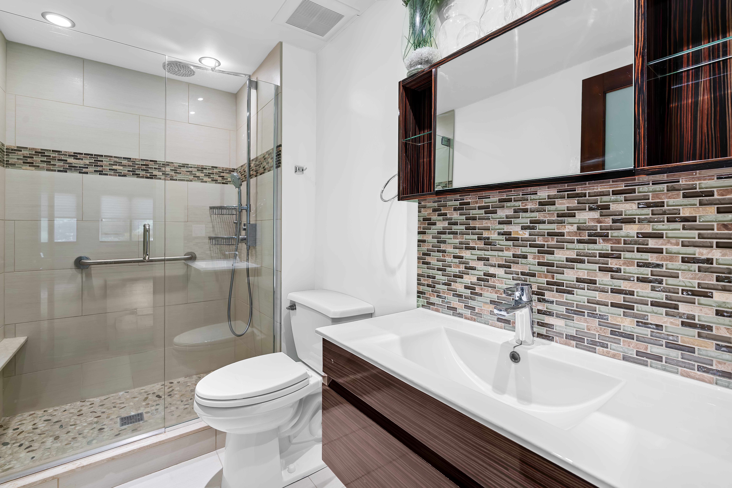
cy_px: 244
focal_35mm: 16
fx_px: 325
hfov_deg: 96.7
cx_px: 366
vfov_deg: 73.8
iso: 125
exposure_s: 1/2
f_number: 8
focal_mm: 16
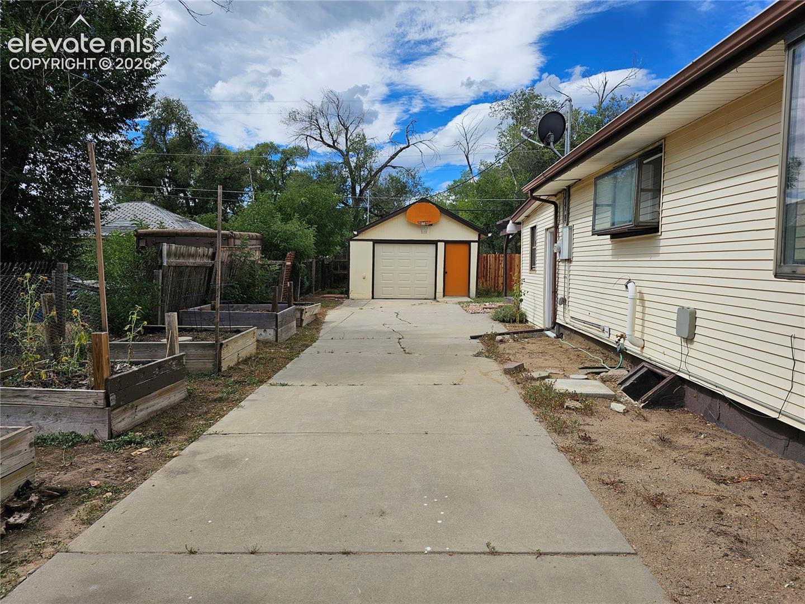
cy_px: 302
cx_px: 402
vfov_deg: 58.9
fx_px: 535
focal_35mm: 23
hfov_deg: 73.9
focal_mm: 6.3
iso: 10
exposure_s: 1/937
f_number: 1.7
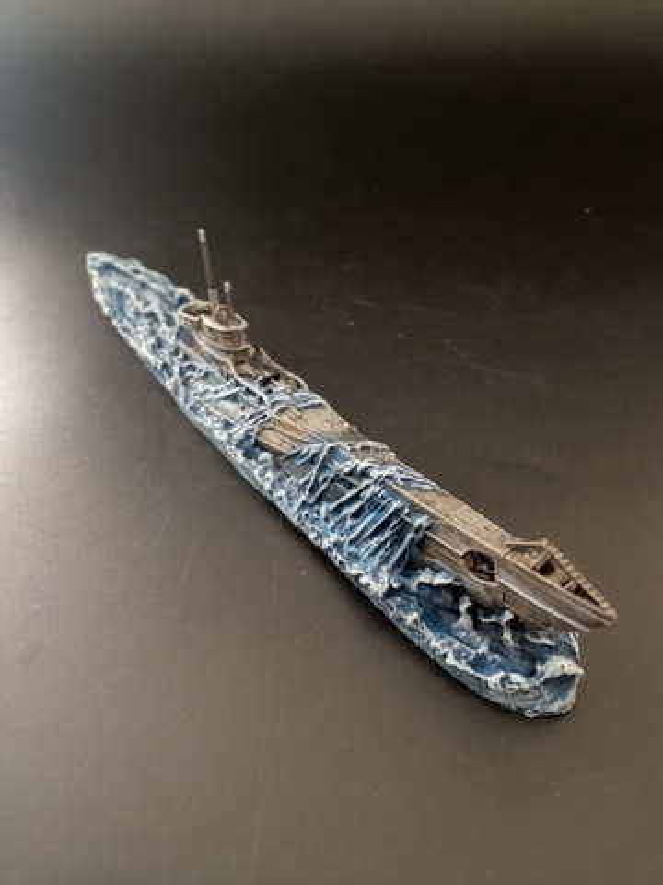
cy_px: 442
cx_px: 332
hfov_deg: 53.1
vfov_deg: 67.3
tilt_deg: -45.3
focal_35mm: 26
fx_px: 664
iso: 1000
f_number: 1.8
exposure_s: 1/30
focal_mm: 4.25
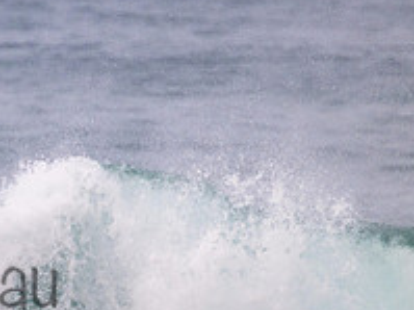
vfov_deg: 0.7
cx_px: -162
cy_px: 259
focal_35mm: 2247
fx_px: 26857
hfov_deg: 0.9
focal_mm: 800
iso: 1100
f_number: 11
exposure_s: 1/2000
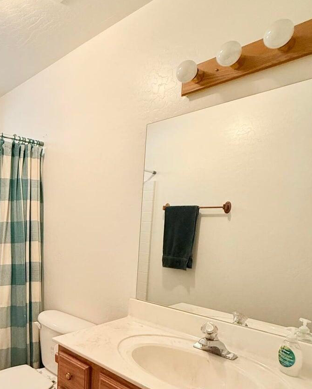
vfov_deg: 64.5
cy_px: 256
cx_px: 45
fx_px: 300
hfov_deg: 50.2
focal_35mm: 26
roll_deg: -2.4
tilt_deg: -6.4
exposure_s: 1/60
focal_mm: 2.22
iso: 320
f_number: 2.2
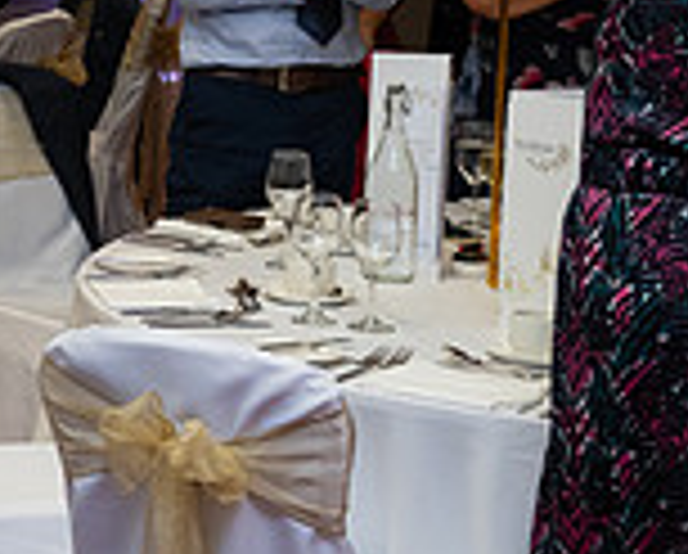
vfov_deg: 12.1
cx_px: -369
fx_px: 2611
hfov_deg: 14.0
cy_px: 155
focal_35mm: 128
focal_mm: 36
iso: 800
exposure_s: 1/160
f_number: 3.5
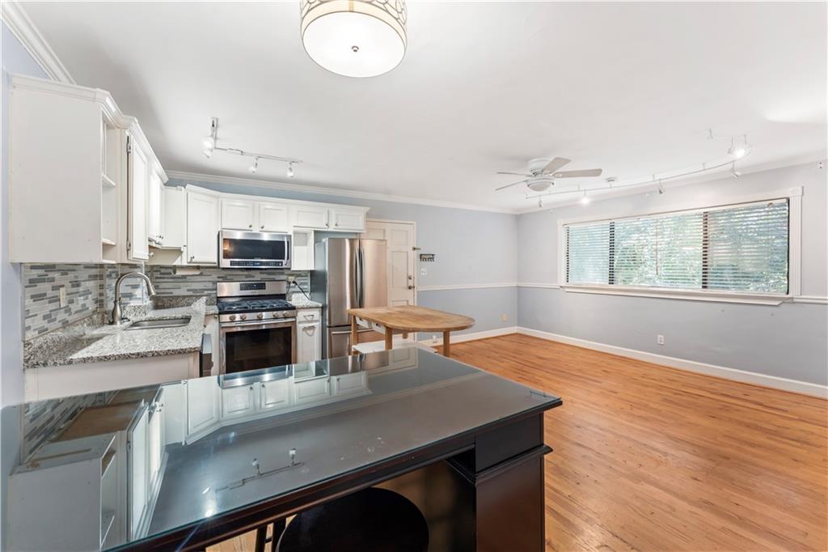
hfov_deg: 104.3
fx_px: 322
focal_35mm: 14
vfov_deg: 81.2
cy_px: 276
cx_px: 414
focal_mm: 14
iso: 320
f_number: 8
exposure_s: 1/1.67
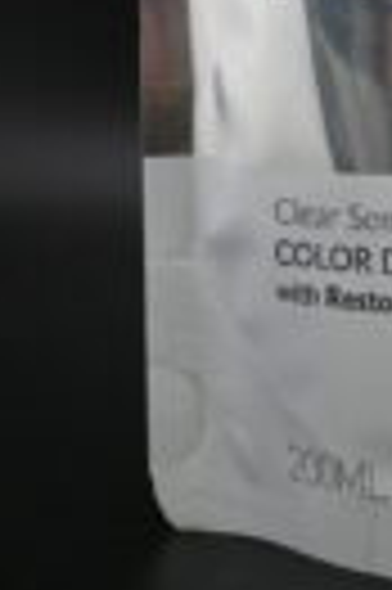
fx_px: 1815
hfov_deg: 12.0
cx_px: 496
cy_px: -90
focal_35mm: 111
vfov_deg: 17.7
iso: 140
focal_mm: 21.5
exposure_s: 1/30
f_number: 4
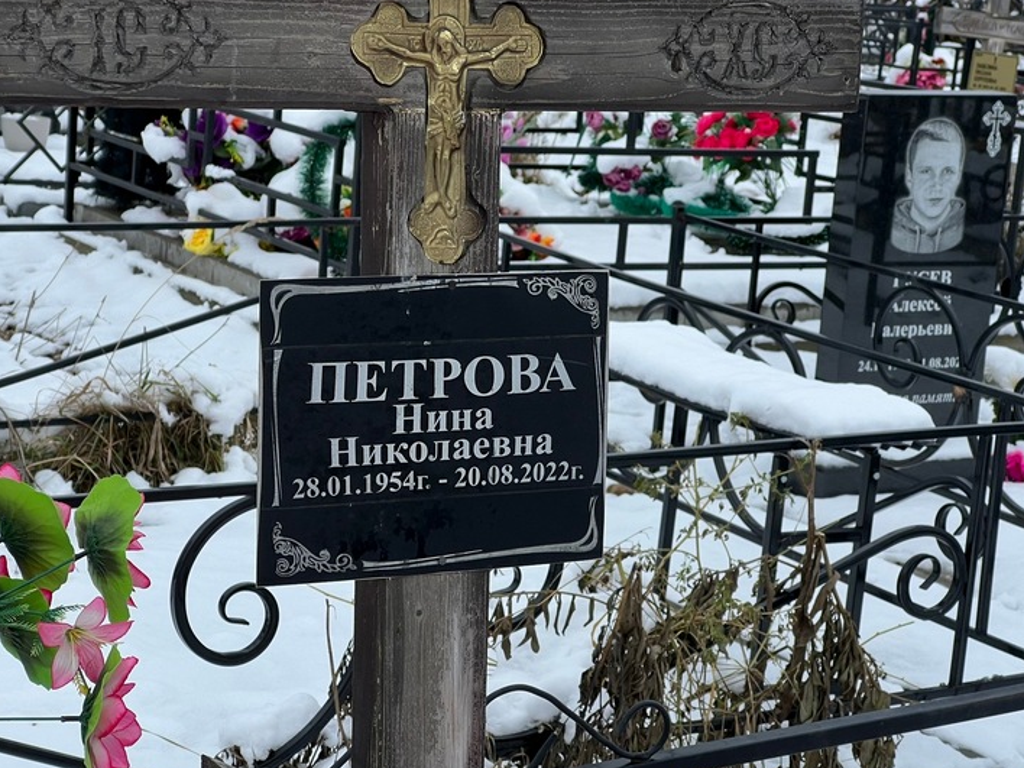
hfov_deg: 22.5
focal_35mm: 87
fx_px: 2574
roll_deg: -3.6
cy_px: 411
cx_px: 480
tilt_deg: -14.6
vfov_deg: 17.0
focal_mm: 9
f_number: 2.8
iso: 32
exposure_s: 1/99
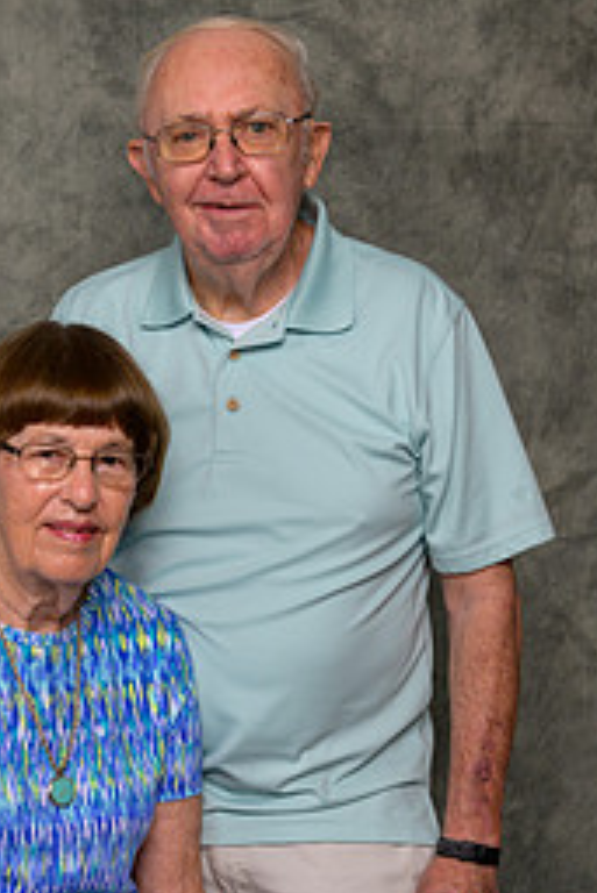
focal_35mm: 79
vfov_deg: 25.5
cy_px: 586
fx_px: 1962
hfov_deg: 17.3
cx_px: 196
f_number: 10
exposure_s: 1/125
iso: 400
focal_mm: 45
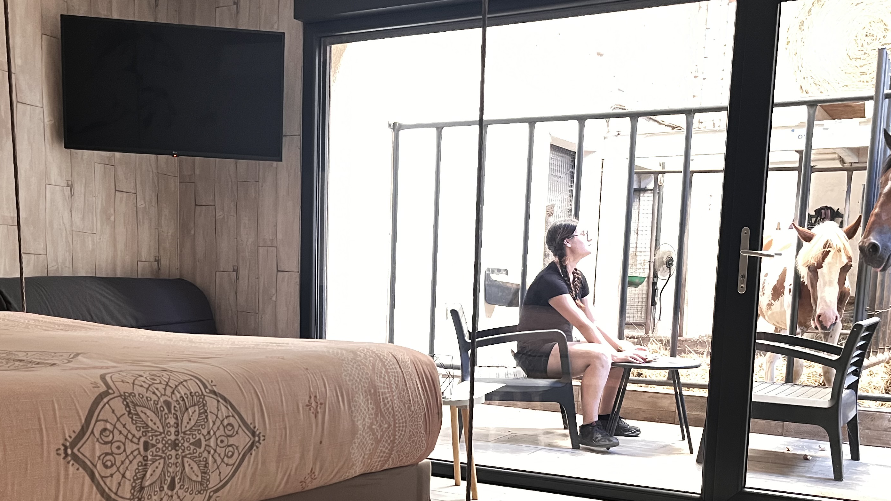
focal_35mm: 41
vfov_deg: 28.3
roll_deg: -1.3
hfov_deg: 49.4
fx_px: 969
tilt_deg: -7.9
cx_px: 411
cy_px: 415
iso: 800
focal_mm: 5.1
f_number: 1.6
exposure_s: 1/30
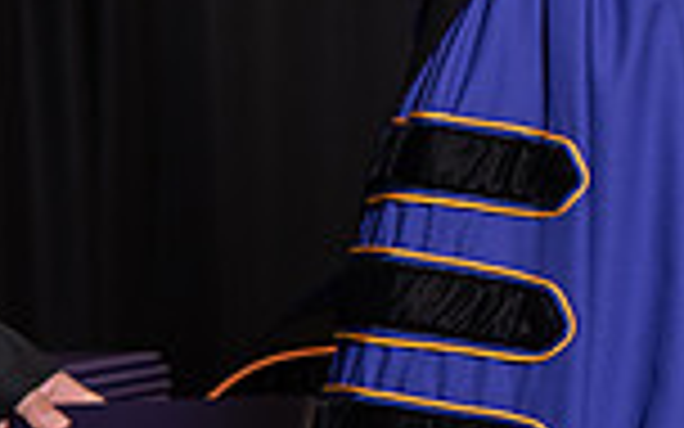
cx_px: 1233
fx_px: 5425
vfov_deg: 4.5
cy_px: 16
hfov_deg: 7.0
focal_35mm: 291
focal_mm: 75
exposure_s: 1/200
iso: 1000
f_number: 5
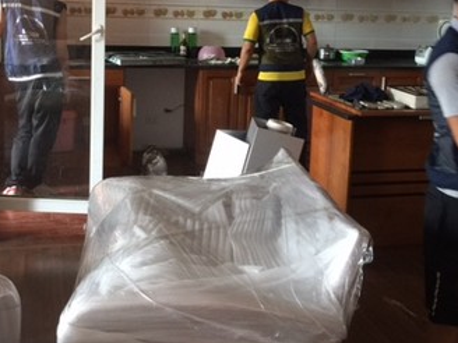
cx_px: 229
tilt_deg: -7.9
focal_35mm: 53
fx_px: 701
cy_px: 89
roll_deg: -3.6
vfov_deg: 27.2
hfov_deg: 36.2
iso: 64
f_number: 2.2
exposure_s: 1/17
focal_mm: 4.15
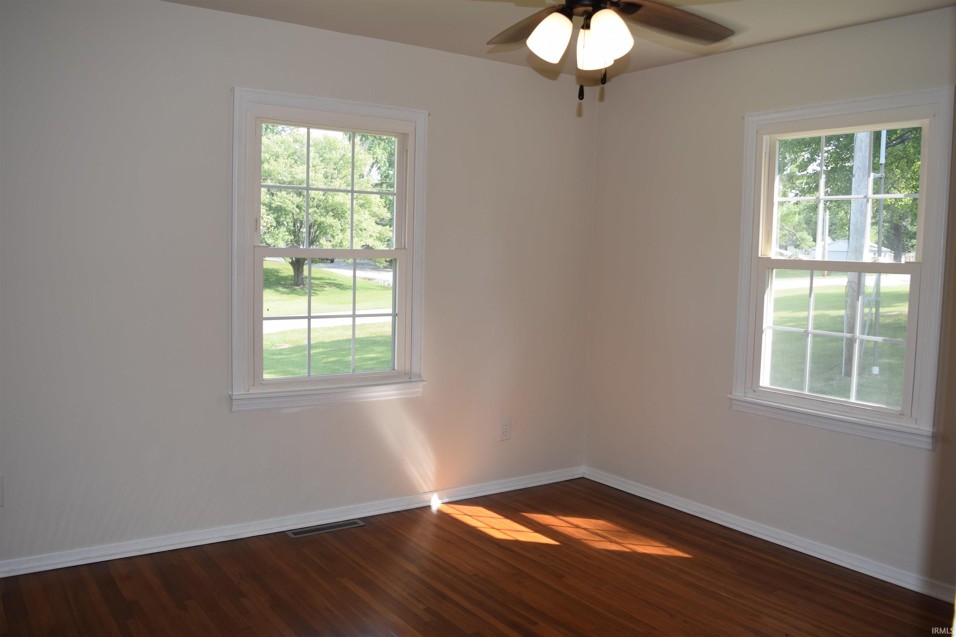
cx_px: 478
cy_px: 318
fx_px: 797
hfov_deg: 61.9
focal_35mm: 30
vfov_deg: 43.6
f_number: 5.6
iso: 160
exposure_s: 1/125
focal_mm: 20
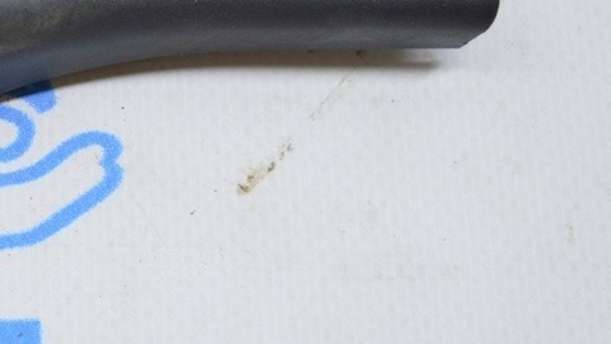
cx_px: -113
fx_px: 1928
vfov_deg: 10.2
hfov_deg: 17.2
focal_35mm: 119
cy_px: 85
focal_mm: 30
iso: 400
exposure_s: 1/50
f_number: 4.2
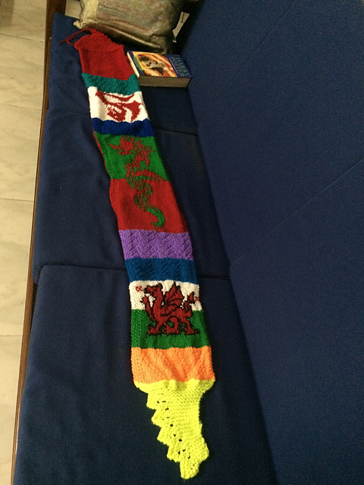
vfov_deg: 61.7
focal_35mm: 29
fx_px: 407
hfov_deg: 48.2
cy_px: 242
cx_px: 182
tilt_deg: -52.1
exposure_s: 1/17
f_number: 2.2
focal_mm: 4.15
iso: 400
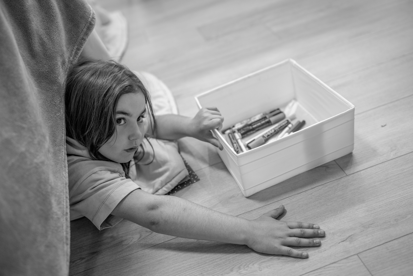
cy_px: 138
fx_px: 402
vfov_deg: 37.9
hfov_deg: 54.4
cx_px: 206
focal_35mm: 35
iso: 1250
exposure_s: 1/160
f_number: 2
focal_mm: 35
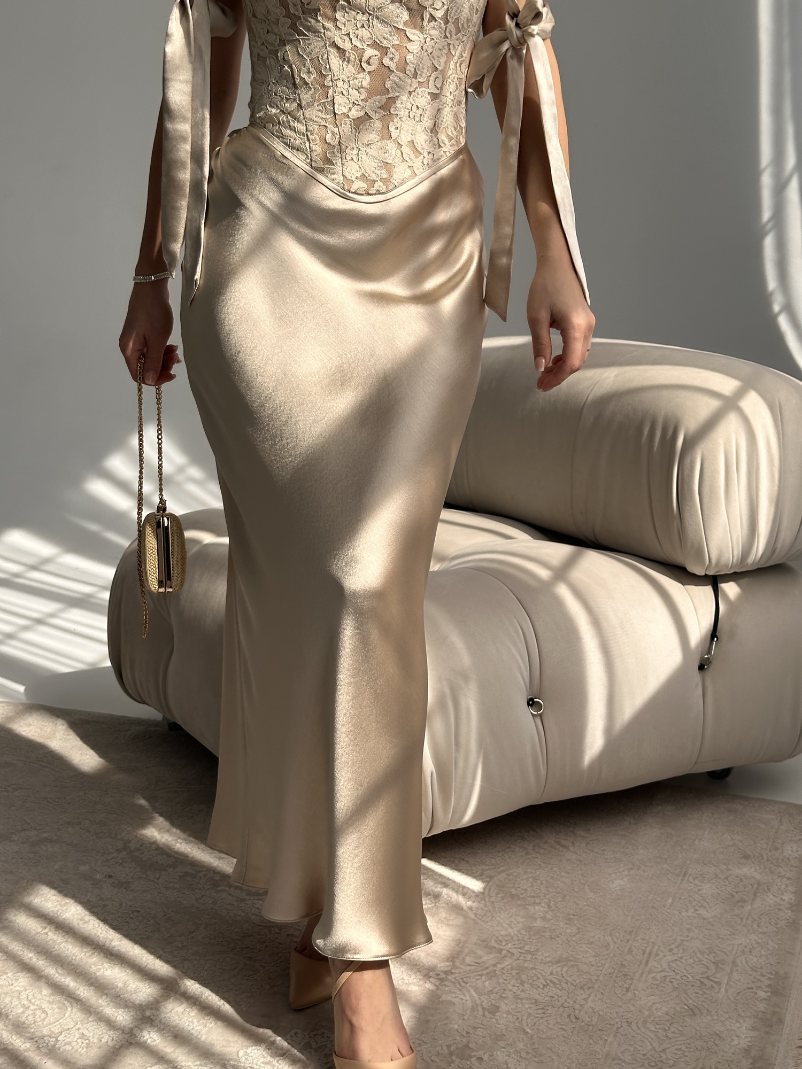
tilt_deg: -12.1
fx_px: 1483
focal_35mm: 48
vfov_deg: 39.7
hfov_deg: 30.3
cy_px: 534
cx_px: 401
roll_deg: -1.7
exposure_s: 1/1639
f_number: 1.78
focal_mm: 6.86
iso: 64
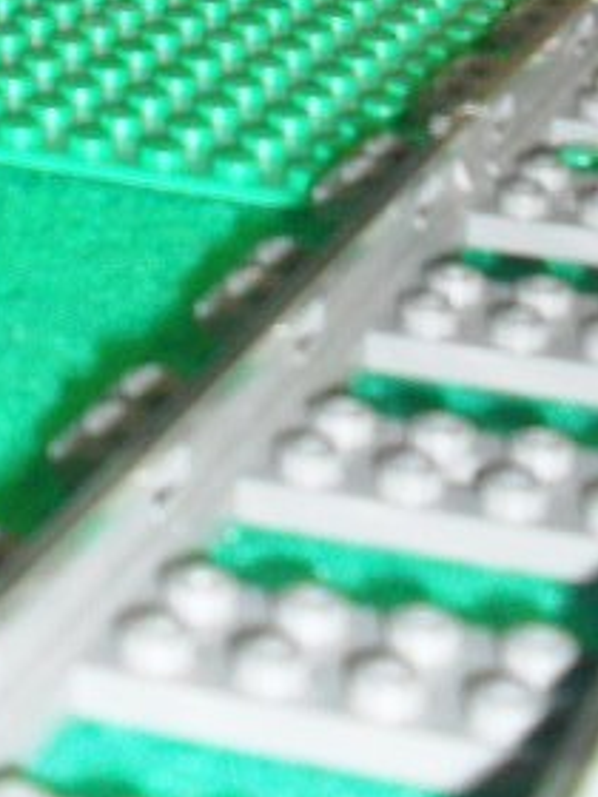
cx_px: 282
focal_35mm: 128
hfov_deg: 11.6
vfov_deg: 14.1
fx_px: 2948
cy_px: -515
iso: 200
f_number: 3.2
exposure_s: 1/45
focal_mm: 6.3
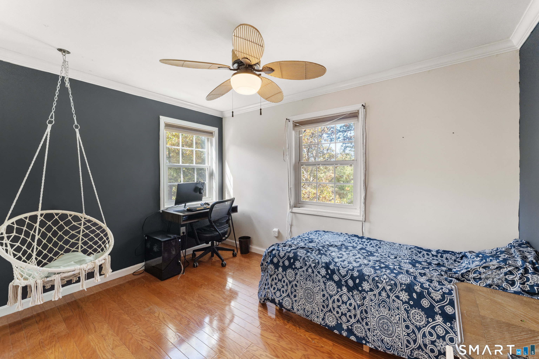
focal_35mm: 14
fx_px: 210
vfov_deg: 81.2
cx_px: 270
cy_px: 180
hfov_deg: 104.3
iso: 800
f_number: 8
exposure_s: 1/2.5
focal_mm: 14
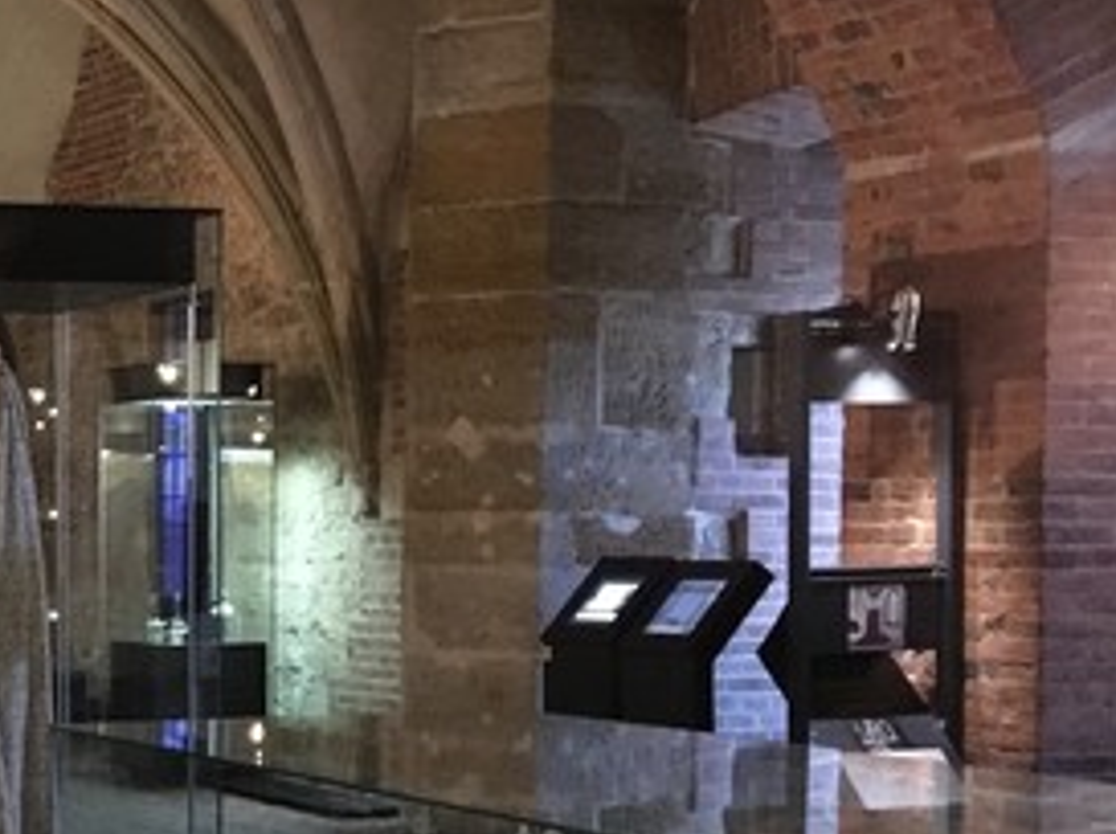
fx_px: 2511
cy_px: 621
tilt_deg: -2.2
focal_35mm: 78
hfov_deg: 23.1
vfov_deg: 18.7
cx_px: -190
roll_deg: +0.9
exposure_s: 1/17
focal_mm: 4.15
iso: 500
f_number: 2.2
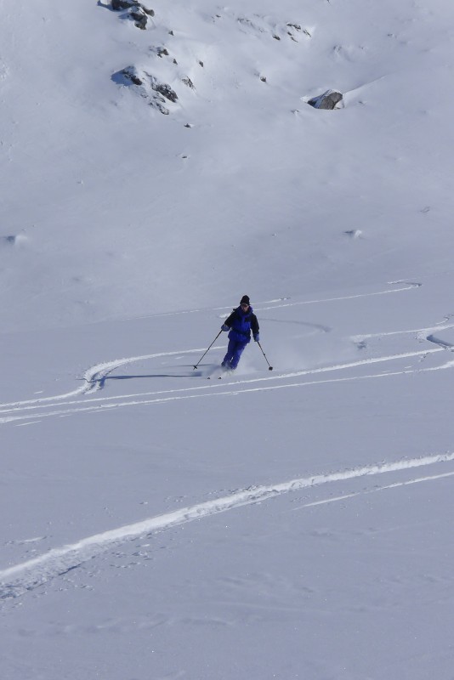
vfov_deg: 17.1
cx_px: 227
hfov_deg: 11.4
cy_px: 340
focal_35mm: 120
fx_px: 2268
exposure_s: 1/800
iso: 80
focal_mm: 19.2
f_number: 7.1
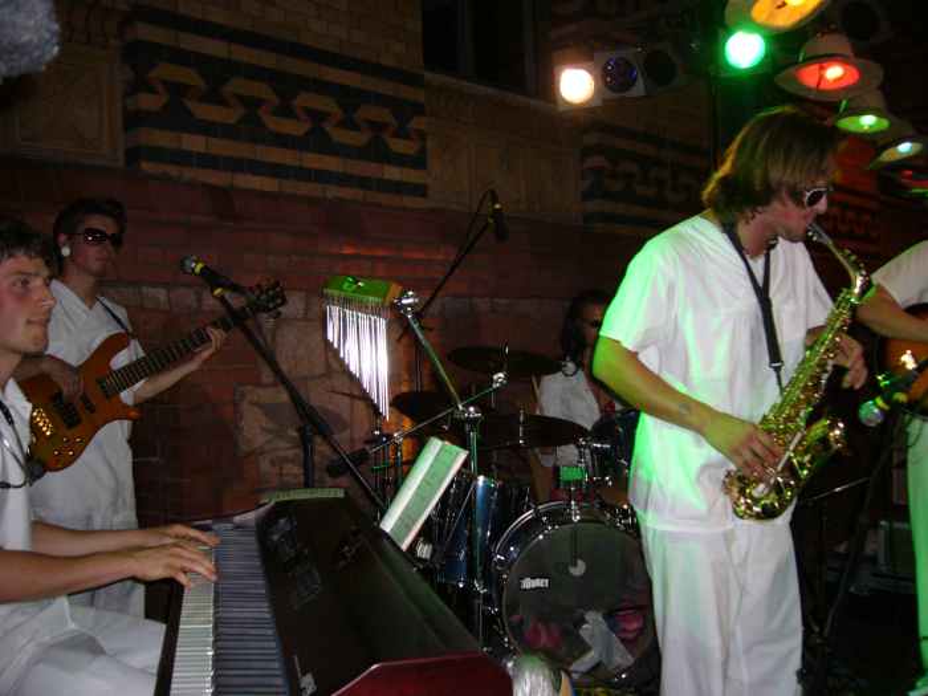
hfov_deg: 52.6
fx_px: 938
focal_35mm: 35
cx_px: 464
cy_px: 348
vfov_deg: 40.7
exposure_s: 1/60
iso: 160
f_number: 2.8
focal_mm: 5.8
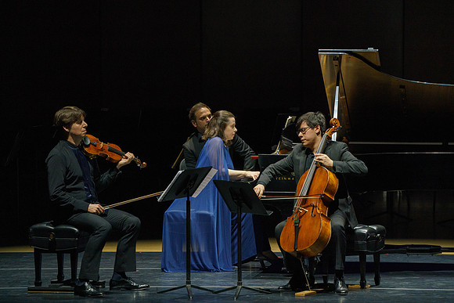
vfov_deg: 4.7
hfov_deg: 7.0
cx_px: 227
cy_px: 152
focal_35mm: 294
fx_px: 3708
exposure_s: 1/250
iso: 4000
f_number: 8
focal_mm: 294
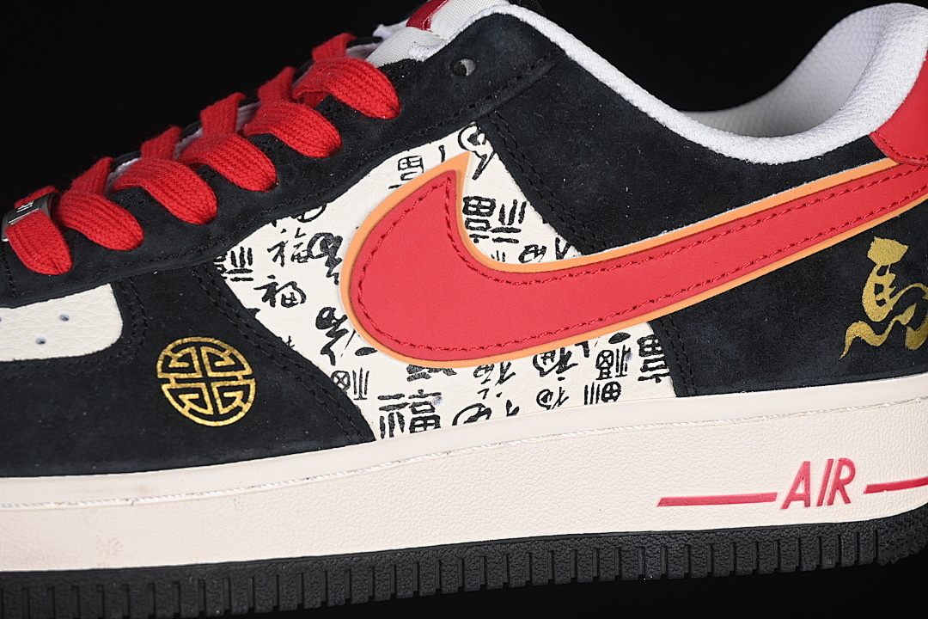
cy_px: 310
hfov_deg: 27.0
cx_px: 464
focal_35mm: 75
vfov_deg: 18.2
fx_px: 1933
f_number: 6.3
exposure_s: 1/60
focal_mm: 50
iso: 160
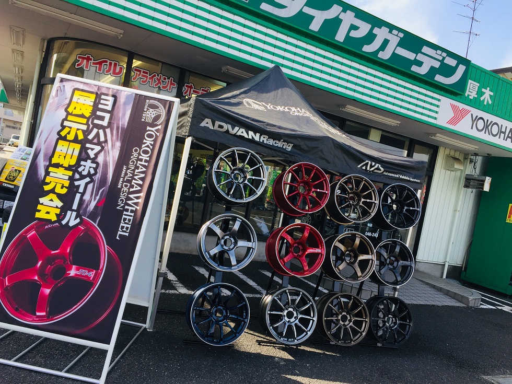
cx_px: 256
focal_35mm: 29
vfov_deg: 48.2
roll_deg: -10.8
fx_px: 429
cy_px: 192
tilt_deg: -0.7
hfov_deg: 61.7
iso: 32
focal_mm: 4.15
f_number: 2.2
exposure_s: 1/608
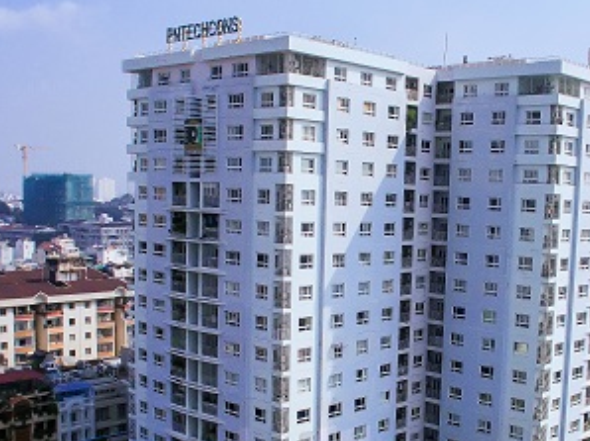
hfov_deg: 43.1
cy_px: 269
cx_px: 404
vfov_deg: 33.4
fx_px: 732
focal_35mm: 43
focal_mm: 3.61
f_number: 2.8
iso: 100
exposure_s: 1/2800
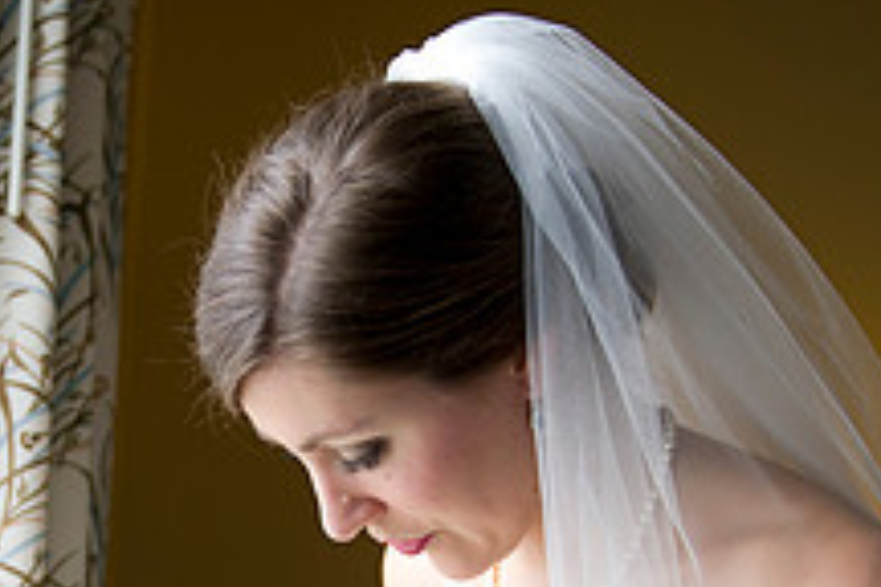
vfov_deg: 16.9
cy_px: 660
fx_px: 1909
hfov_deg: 25.8
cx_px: 257
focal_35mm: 78
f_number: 2.8
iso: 640
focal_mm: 29
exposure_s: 1/640
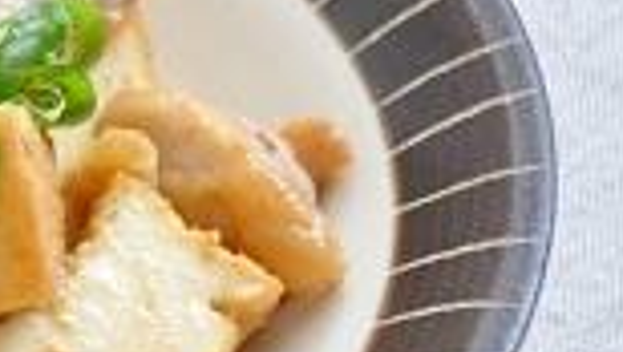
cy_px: 208
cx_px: -180
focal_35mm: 458
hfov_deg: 4.7
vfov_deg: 2.7
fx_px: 7581
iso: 1600
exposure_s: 1/40
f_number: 5.6
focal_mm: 105
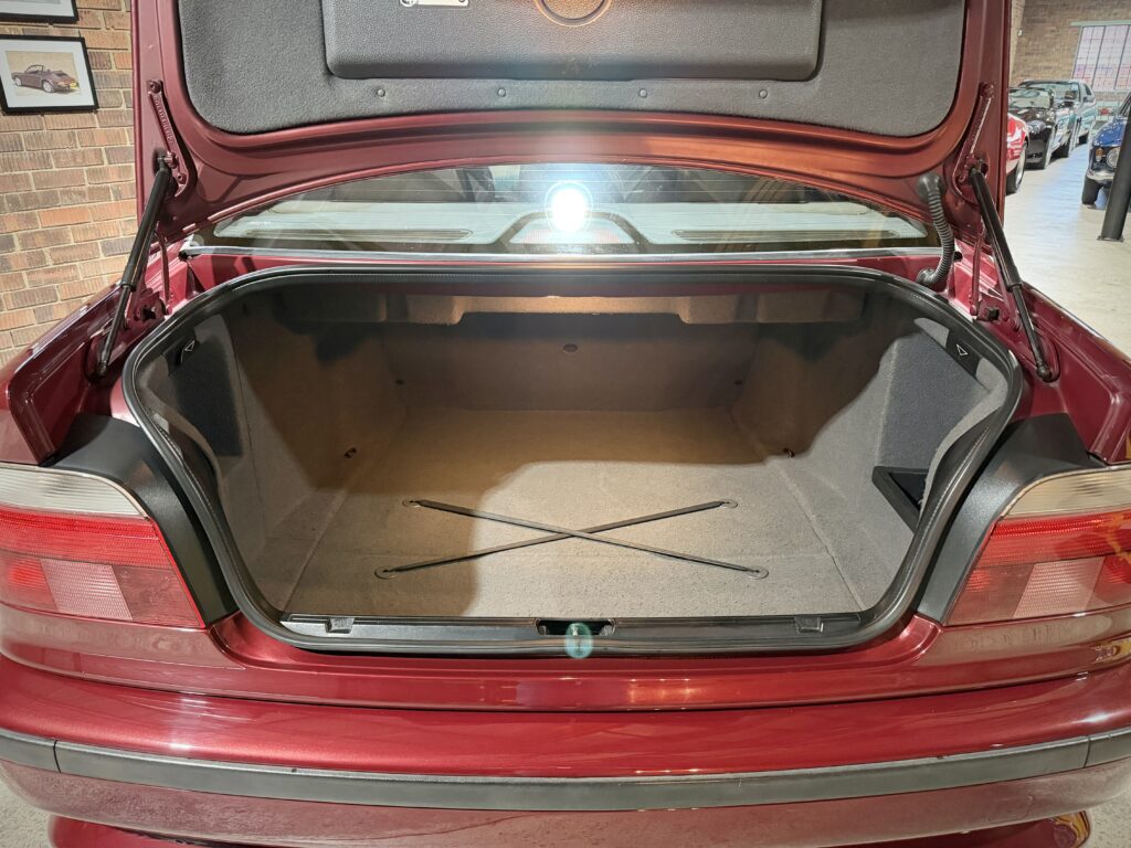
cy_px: 424
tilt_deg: -23.0
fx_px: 784
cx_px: 566
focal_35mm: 24
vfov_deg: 56.8
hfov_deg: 71.6
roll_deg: +0.1
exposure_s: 1/33
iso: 1000
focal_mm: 6.76
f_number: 1.78
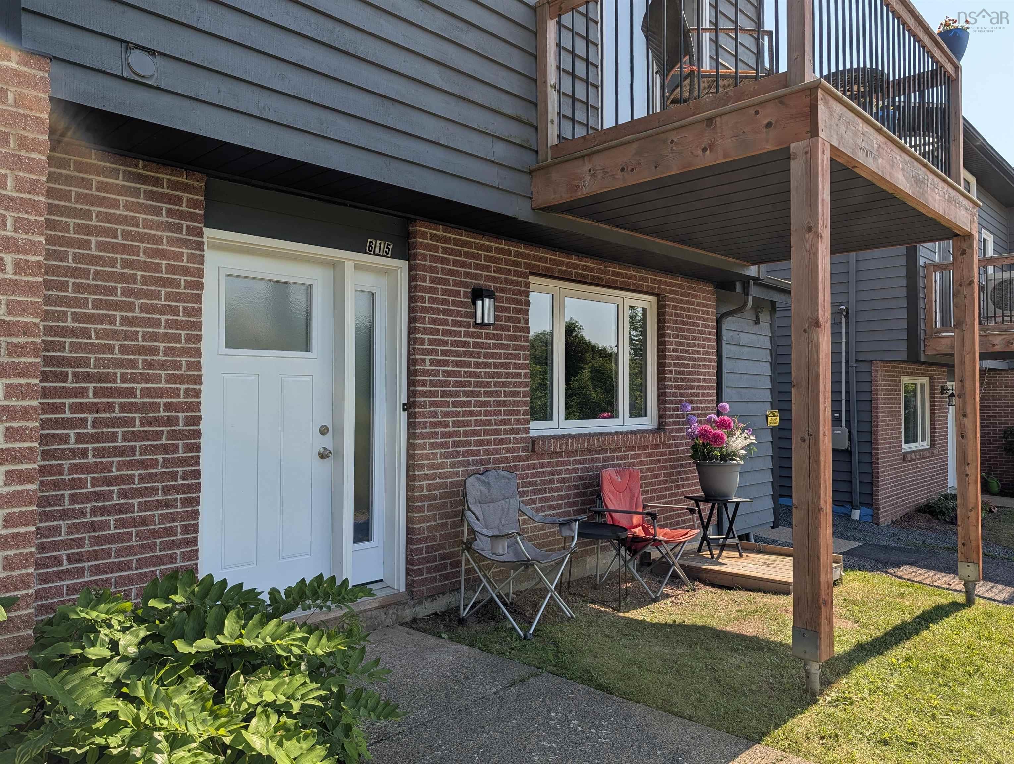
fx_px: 704
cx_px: 507
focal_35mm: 24
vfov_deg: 56.9
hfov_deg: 71.5
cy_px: 382
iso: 18
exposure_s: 1/822
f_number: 1.68
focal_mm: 6.9
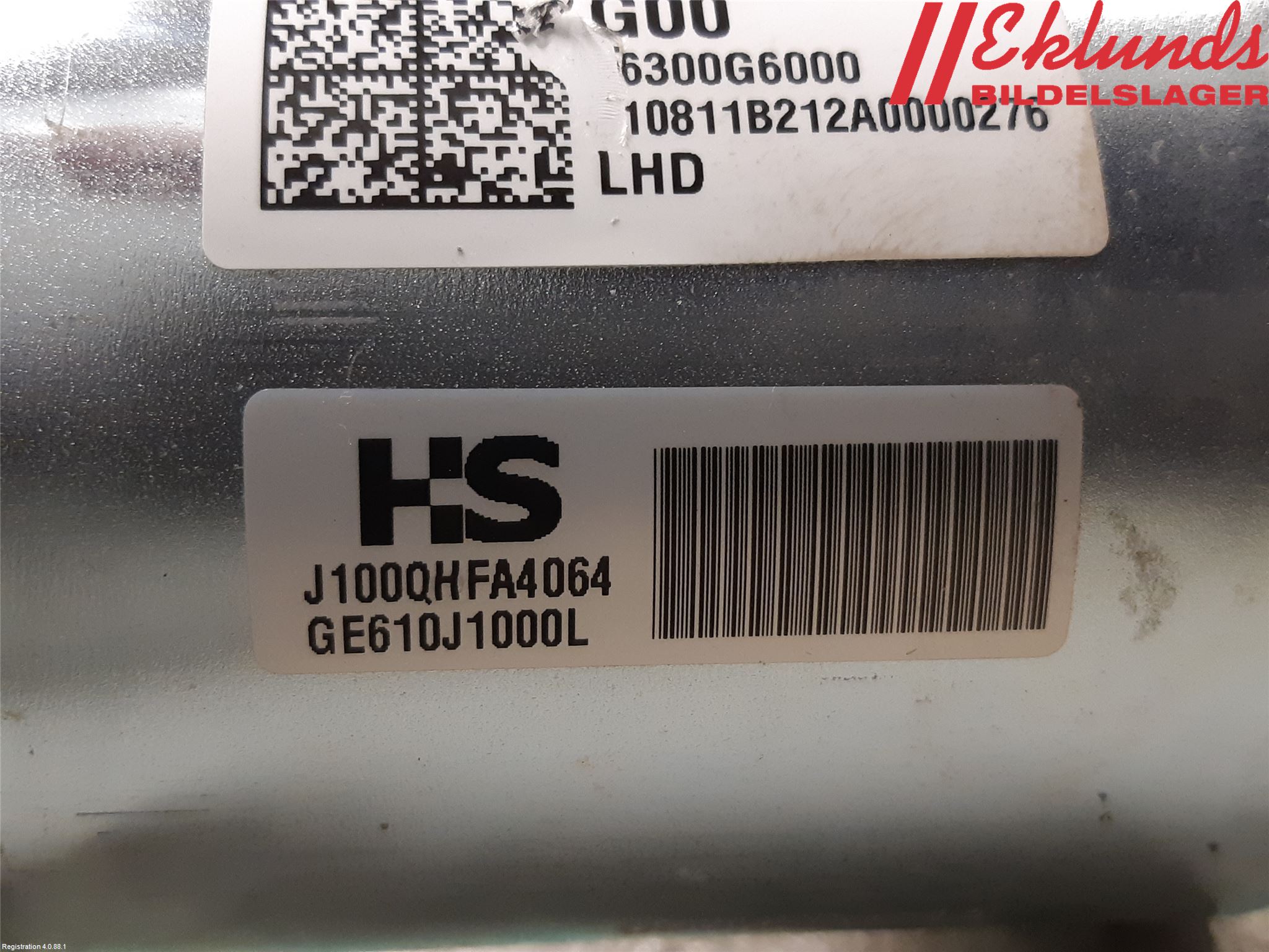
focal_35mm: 26
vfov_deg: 53.1
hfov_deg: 67.3
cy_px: 476
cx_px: 634
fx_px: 953
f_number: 1.7
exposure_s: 1/50
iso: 250
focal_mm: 3.93
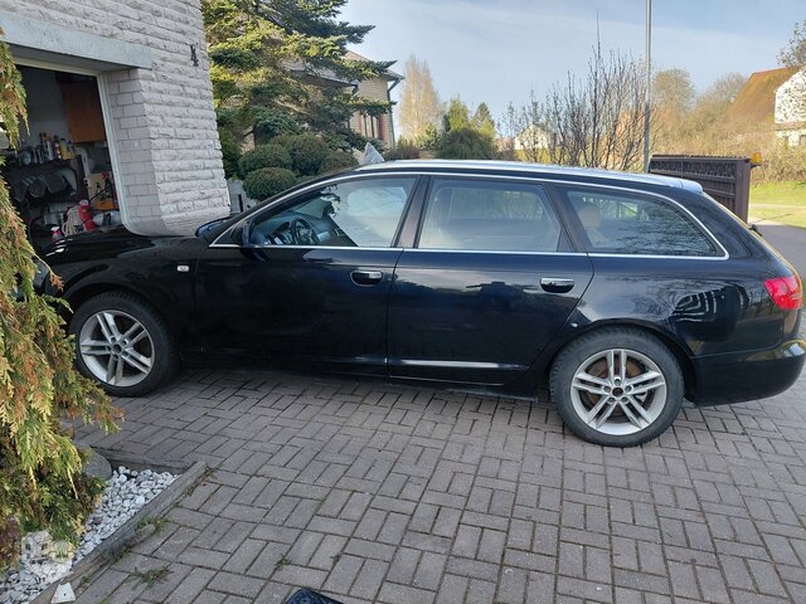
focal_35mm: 25
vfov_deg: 54.9
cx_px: 403
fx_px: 582
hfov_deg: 69.4
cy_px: 302
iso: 50
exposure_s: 1/385
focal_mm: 4.69
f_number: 1.8
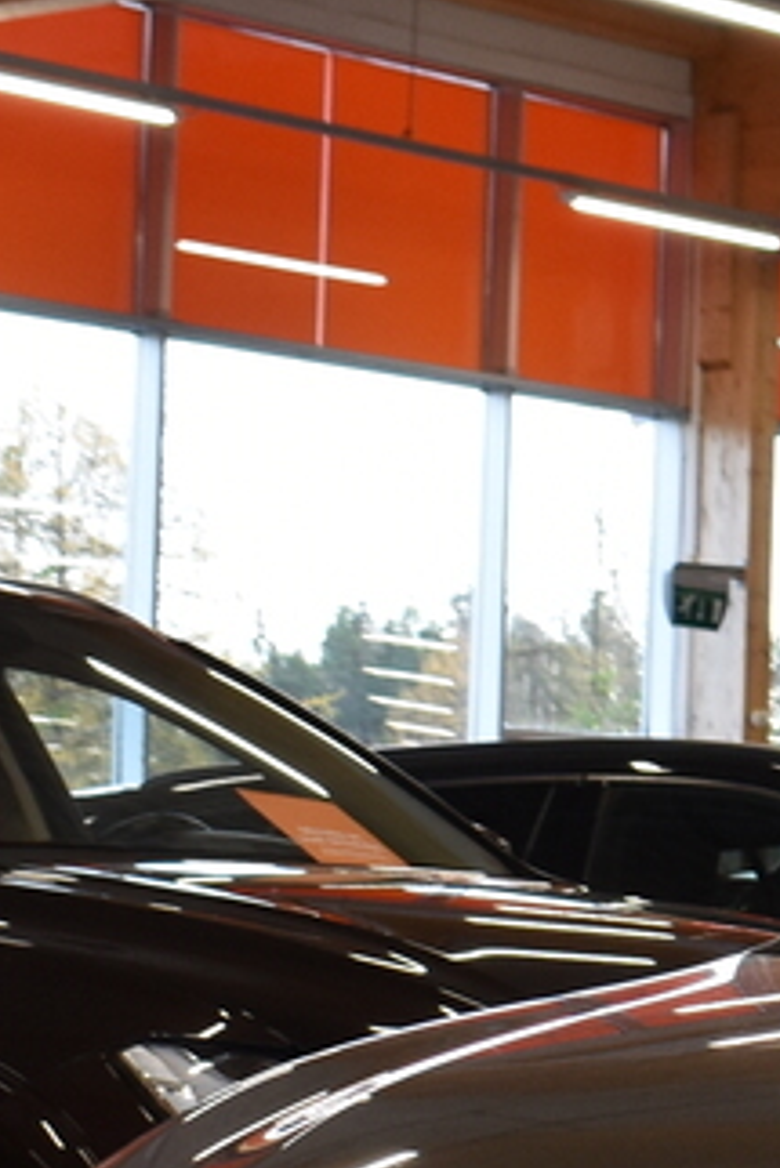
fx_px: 4902
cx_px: 1651
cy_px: 1070
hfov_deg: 8.5
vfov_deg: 13.5
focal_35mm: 151
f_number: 5.6
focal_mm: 20
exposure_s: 1/125
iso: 400
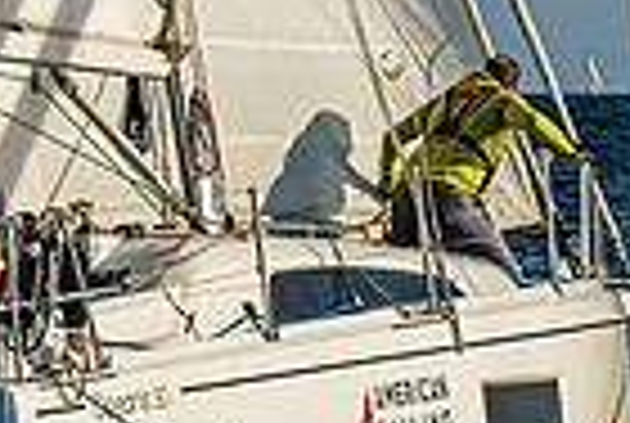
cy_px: -142
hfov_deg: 4.0
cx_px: -832
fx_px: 8944
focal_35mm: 510
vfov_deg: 2.7
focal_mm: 92
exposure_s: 1/1250
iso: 100
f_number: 6.3
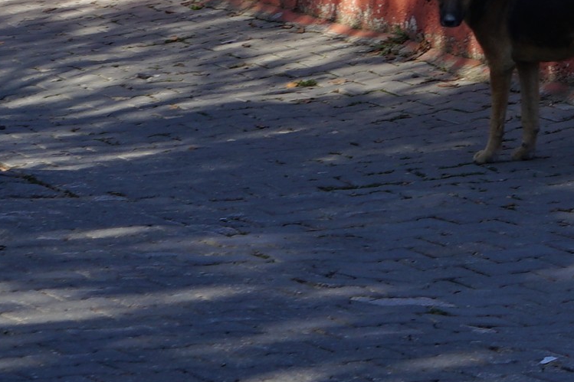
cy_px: -335
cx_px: 1256
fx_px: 3937
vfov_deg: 5.5
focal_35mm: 247
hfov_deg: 7.9
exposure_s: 1/80
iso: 100
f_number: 11
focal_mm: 47
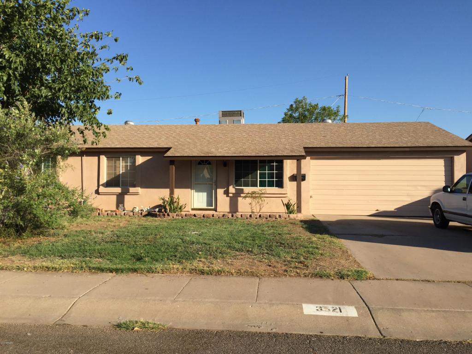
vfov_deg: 48.2
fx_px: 395
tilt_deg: +0.0
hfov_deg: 61.7
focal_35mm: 29
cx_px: 236
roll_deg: +0.0
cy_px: 177
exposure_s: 1/1522
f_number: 2.2
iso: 32
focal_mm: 4.15
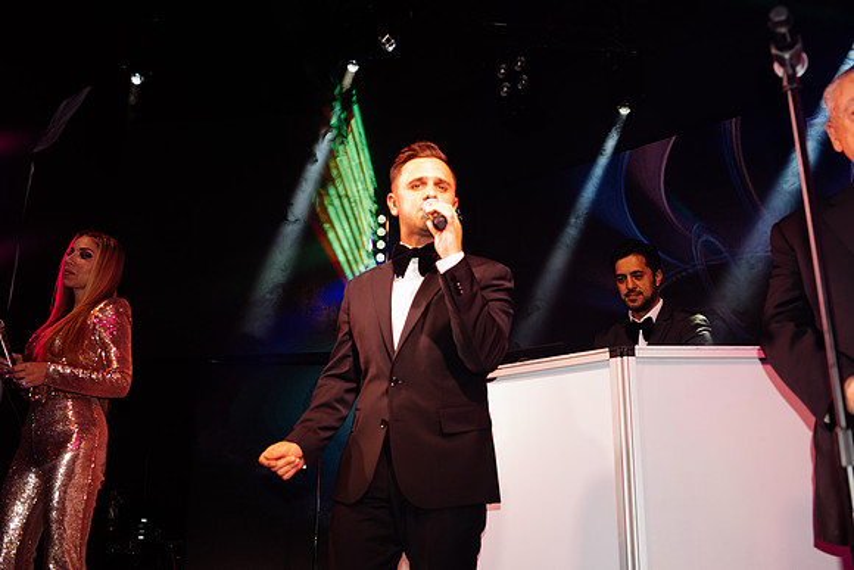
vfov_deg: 37.9
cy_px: 285
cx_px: 427
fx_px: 830
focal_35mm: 35
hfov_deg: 54.4
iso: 1000
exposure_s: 1/200
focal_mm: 35
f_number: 4
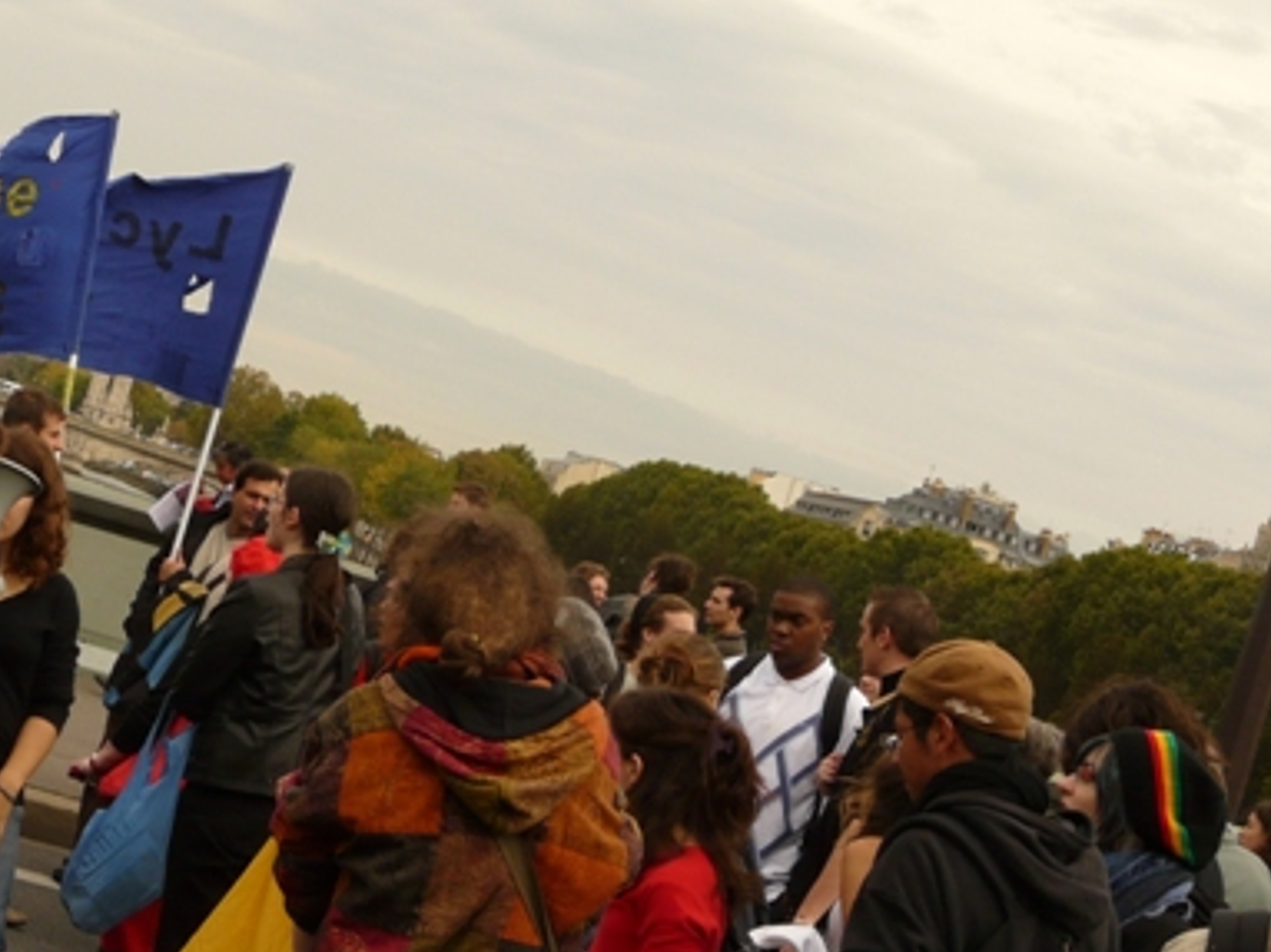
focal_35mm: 97
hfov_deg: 20.1
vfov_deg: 15.2
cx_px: 319
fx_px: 3560
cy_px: 488
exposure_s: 1/250
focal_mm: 9.5
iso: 100
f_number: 5
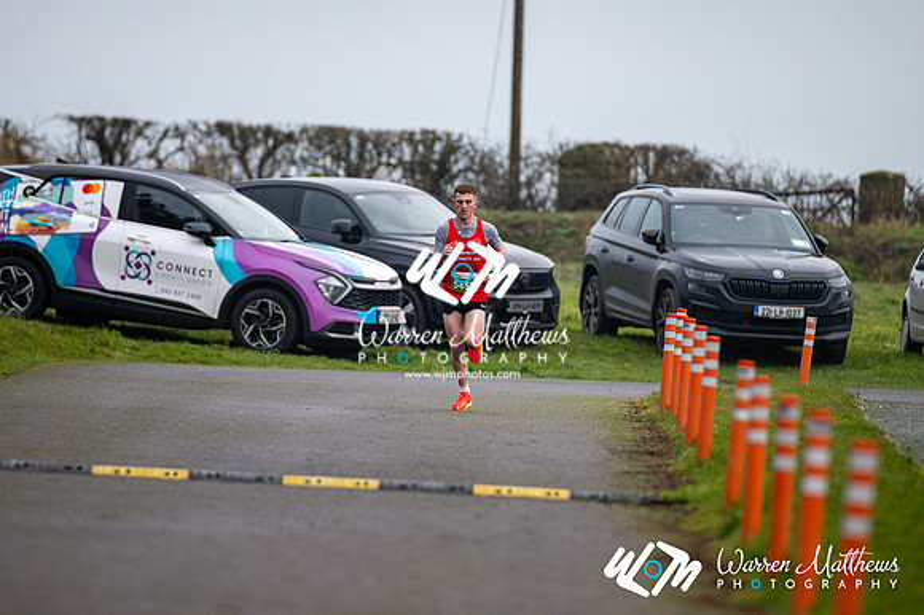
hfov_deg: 4.6
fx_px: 11543
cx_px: 462
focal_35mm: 450
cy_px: 308
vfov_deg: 3.1
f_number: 2.8
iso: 280
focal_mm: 300
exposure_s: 1/1600
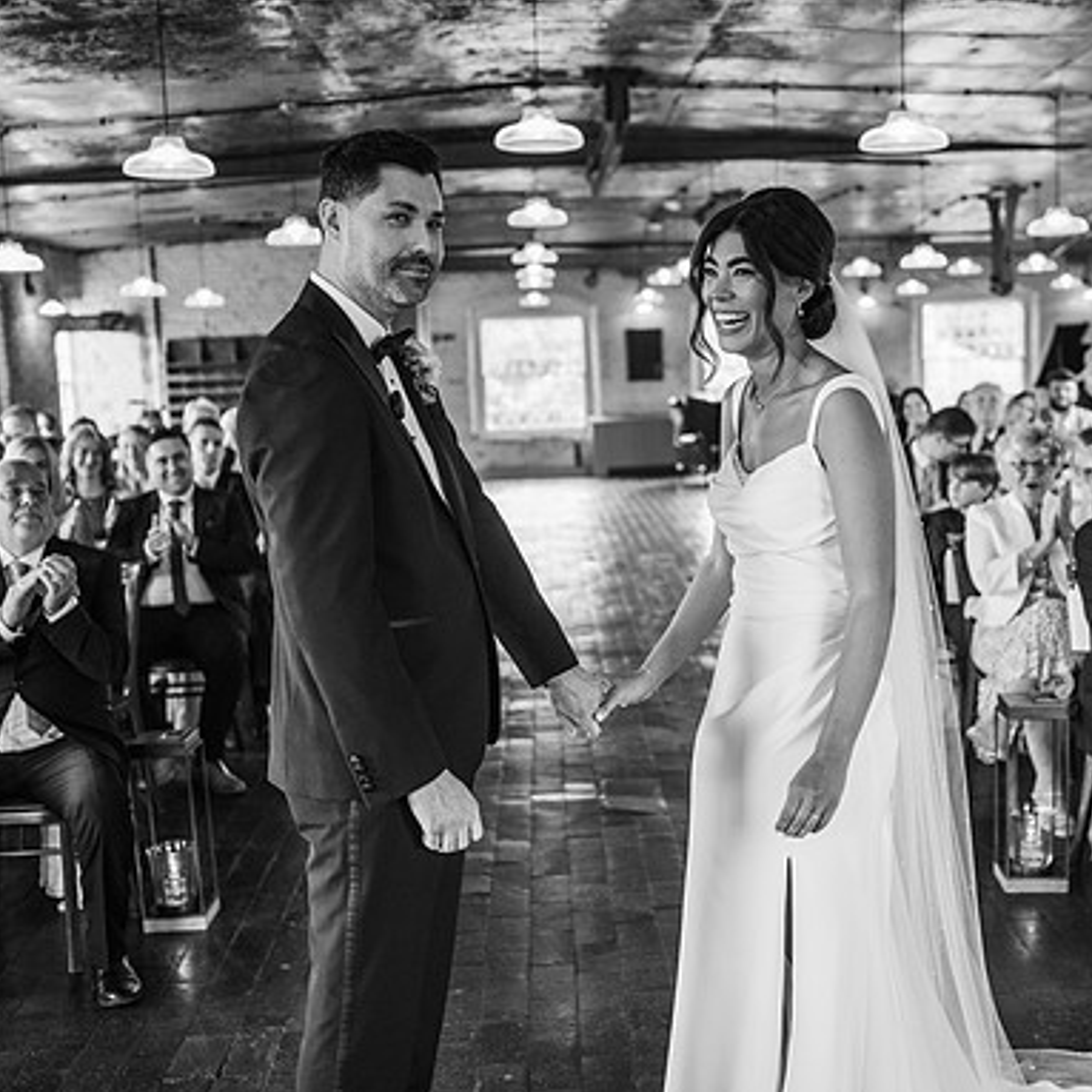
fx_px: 1606
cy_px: 545
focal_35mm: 45
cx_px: 599
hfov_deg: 37.5
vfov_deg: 37.6
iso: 800
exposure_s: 1/200
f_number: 2.2
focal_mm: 35
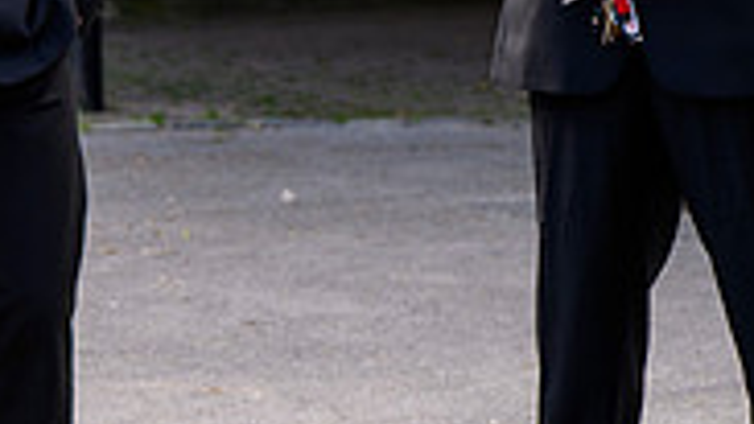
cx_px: 231
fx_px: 4639
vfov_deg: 5.2
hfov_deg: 9.3
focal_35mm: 232
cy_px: -202
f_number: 4
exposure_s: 1/200
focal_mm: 70
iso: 220
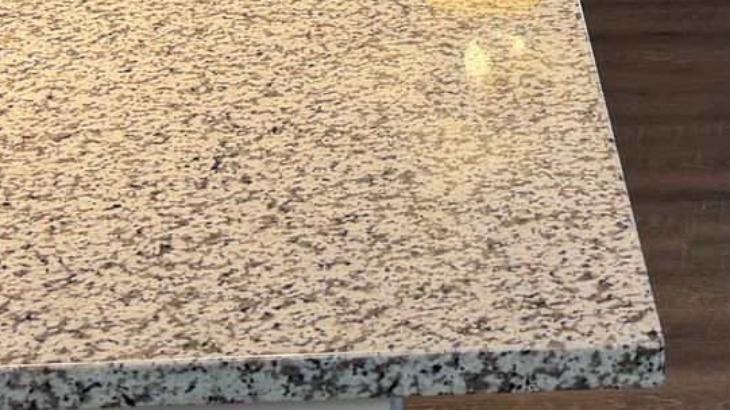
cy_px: -522
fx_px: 1916
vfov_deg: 10.7
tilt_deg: -5.7
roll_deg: +2.2
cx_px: 444
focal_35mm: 99
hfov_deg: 21.5
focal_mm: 6.76
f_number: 1.78
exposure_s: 1/60
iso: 125
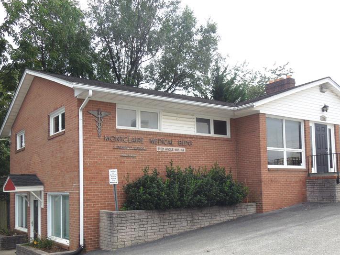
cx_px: 180
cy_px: 164
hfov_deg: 51.3
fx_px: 354
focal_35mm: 36
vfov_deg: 39.3
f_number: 6.6
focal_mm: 4.5
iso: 100
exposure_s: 1/250
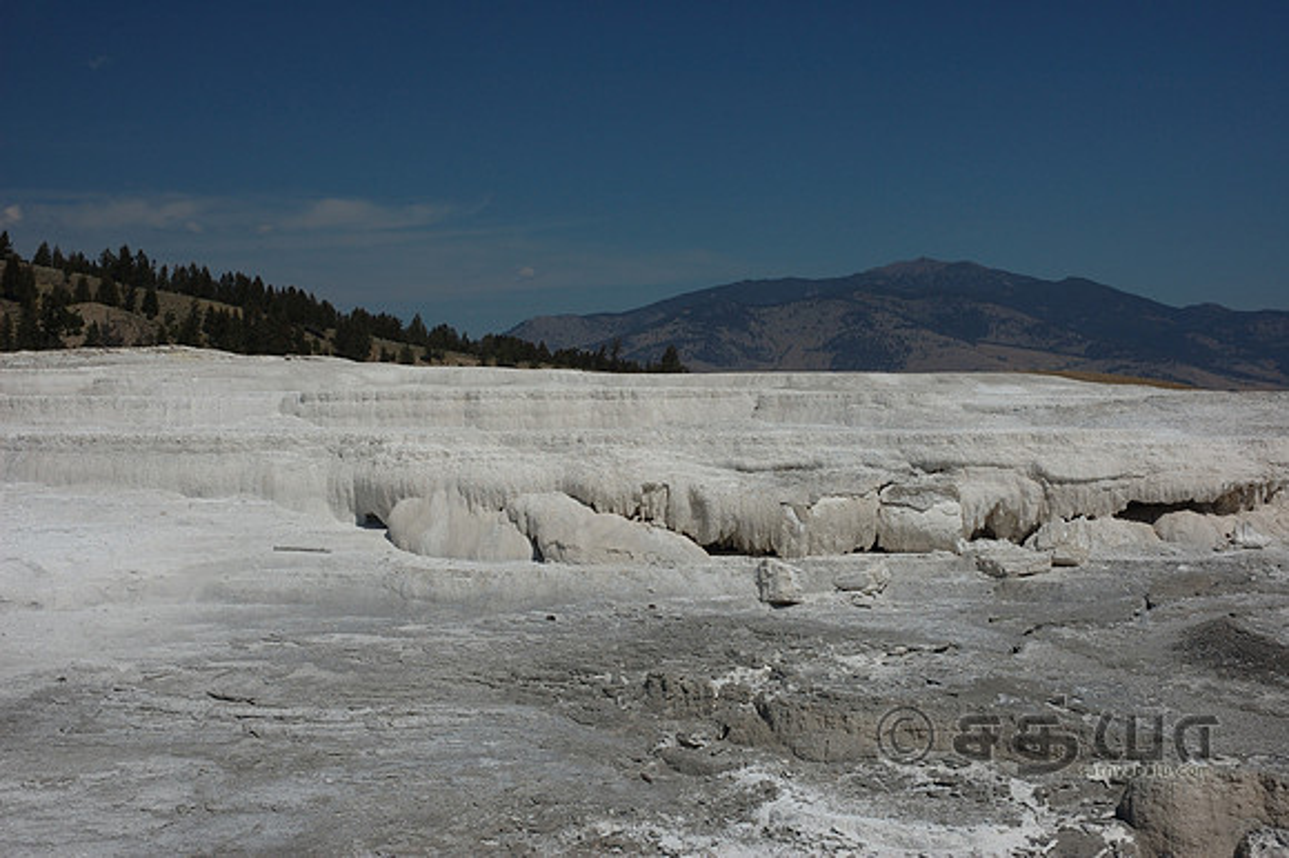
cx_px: 644
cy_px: 429
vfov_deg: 23.8
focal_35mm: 57
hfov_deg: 35.1
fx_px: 2040
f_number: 10
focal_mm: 38
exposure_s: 1/400
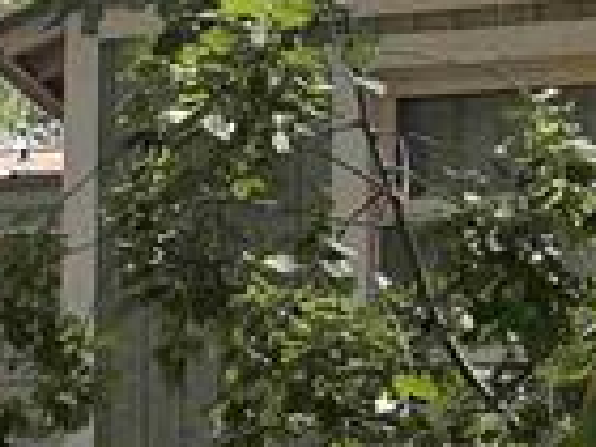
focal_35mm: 176
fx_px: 3030
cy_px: 575
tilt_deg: +2.5
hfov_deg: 10.1
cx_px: -711
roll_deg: -0.9
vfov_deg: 8.3
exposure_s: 1/1250
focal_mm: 6.76
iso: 100
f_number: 1.78
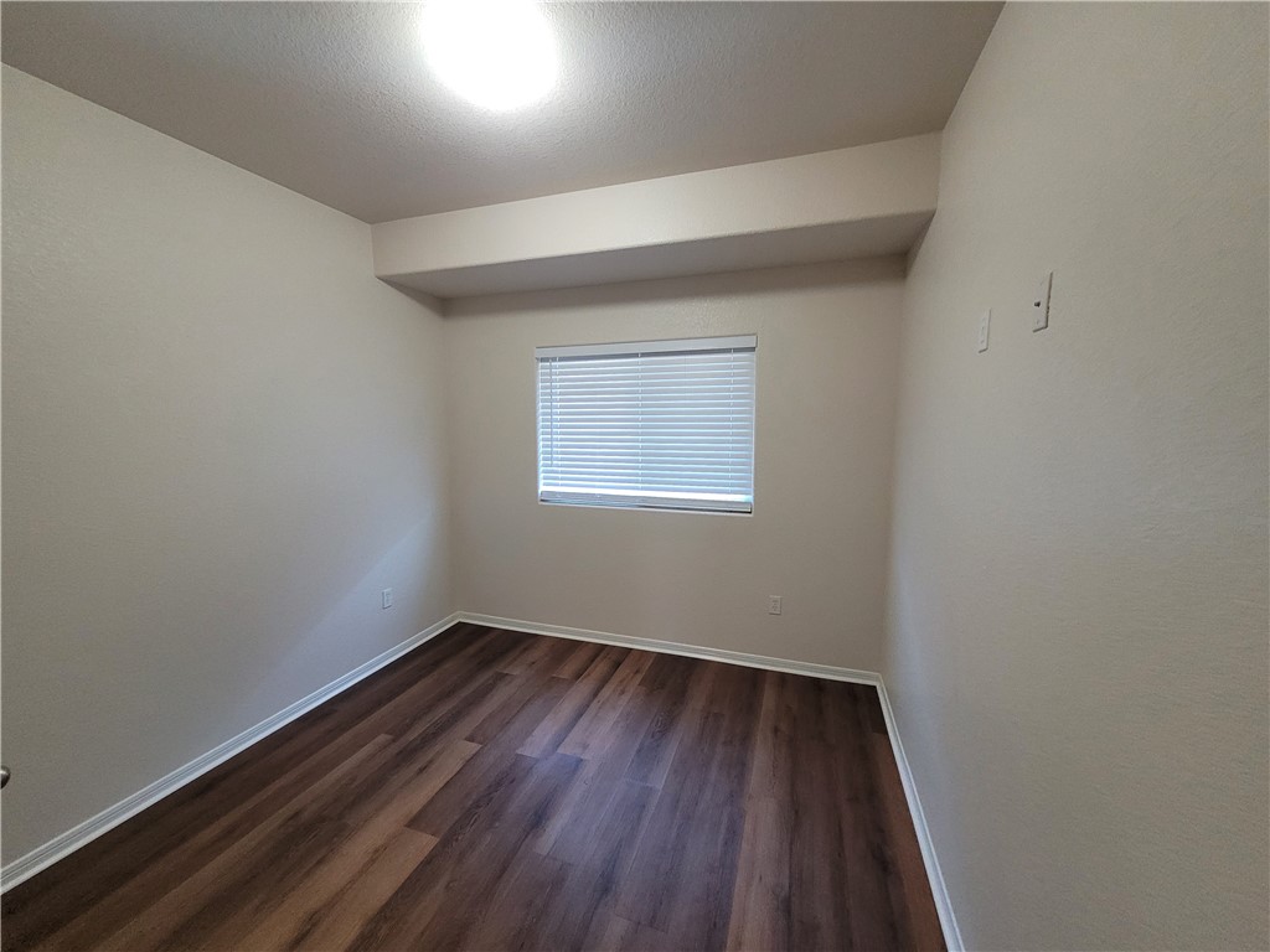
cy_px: 476
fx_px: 477
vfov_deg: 89.9
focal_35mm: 13
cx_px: 635
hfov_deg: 106.2
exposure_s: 1/60
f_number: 2.2
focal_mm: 1.74
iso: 320
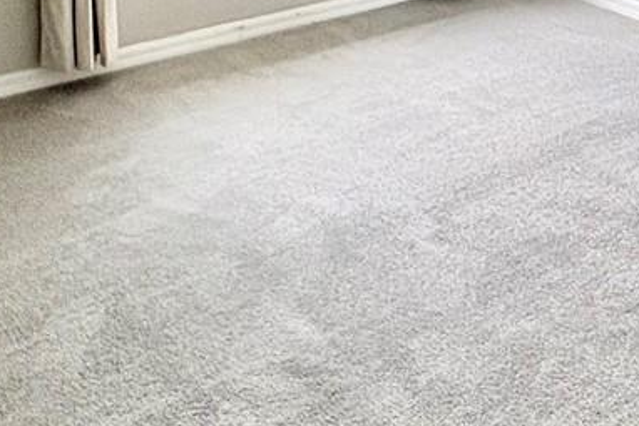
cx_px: 515
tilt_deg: -8.4
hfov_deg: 32.0
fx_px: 1083
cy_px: -174
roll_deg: +0.2
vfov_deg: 19.9
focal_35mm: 61
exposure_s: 1/99
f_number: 2.2
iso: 100
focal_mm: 2.22
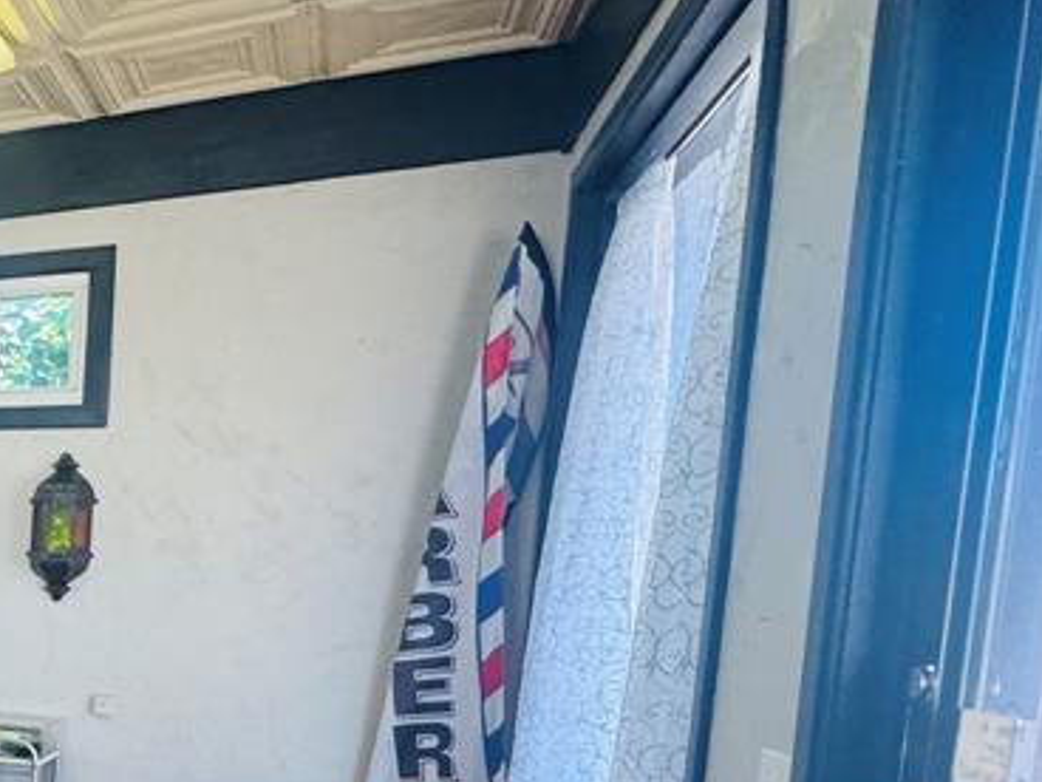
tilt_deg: -7.1
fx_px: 1174
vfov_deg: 35.1
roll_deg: -0.9
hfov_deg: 33.3
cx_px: -348
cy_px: 674
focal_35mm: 39
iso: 250
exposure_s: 1/120
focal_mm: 2.22
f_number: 2.2
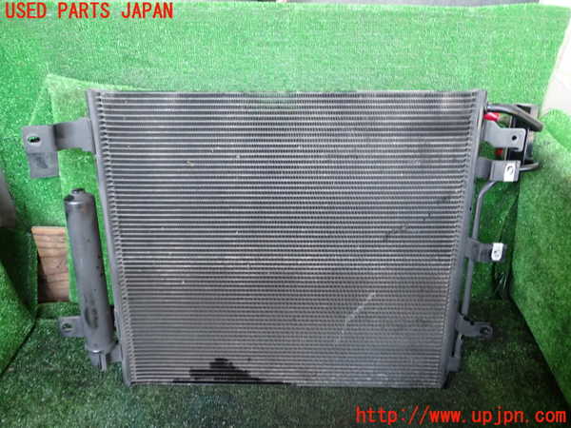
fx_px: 495
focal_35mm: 30
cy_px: 214
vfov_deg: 46.8
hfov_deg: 60.0
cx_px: 286
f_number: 2.3
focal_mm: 5.4
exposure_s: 1/30
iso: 250
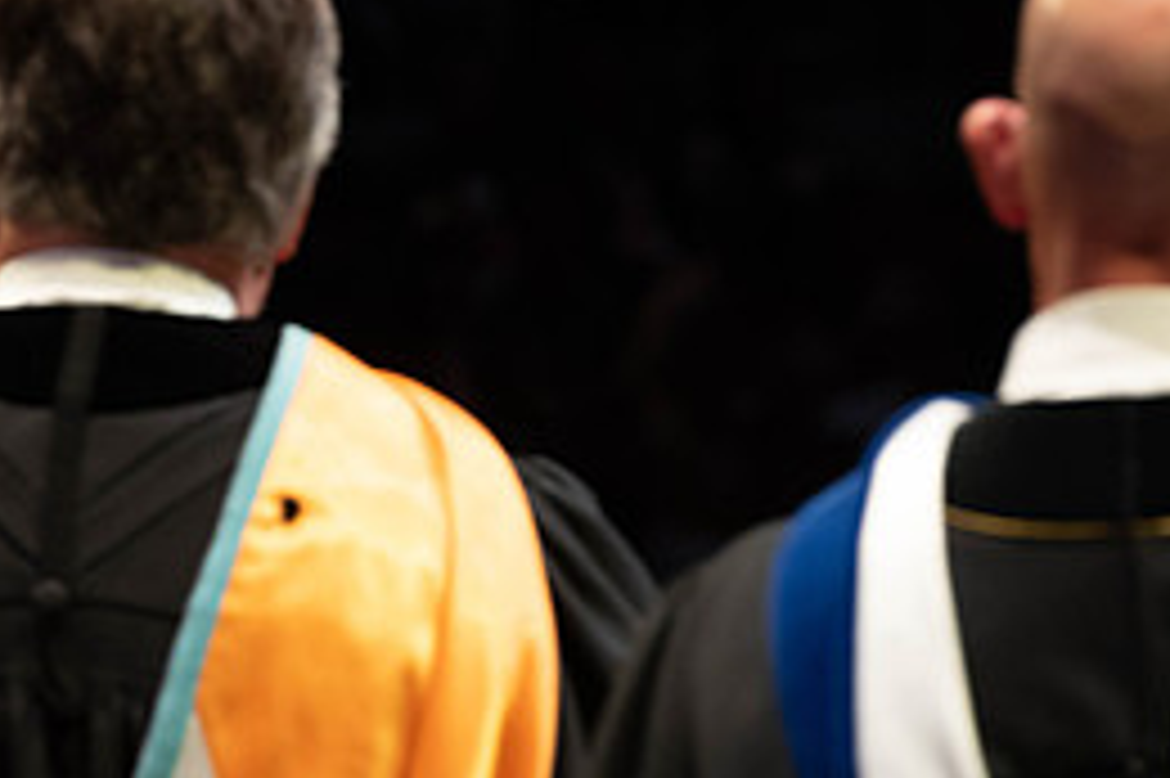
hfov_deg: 5.1
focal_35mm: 400
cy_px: 397
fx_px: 12991
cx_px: -264
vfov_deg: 3.4
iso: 1600
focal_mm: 160
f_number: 4.5
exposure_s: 1/320
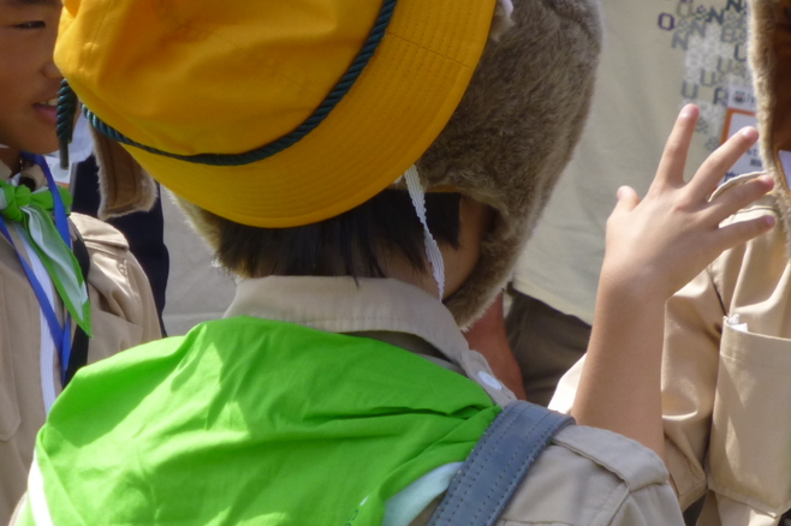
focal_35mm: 291
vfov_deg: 4.7
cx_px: 533
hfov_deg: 7.1
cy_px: 58
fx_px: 6390
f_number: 5.3
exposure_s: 1/400
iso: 100
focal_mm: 20.6
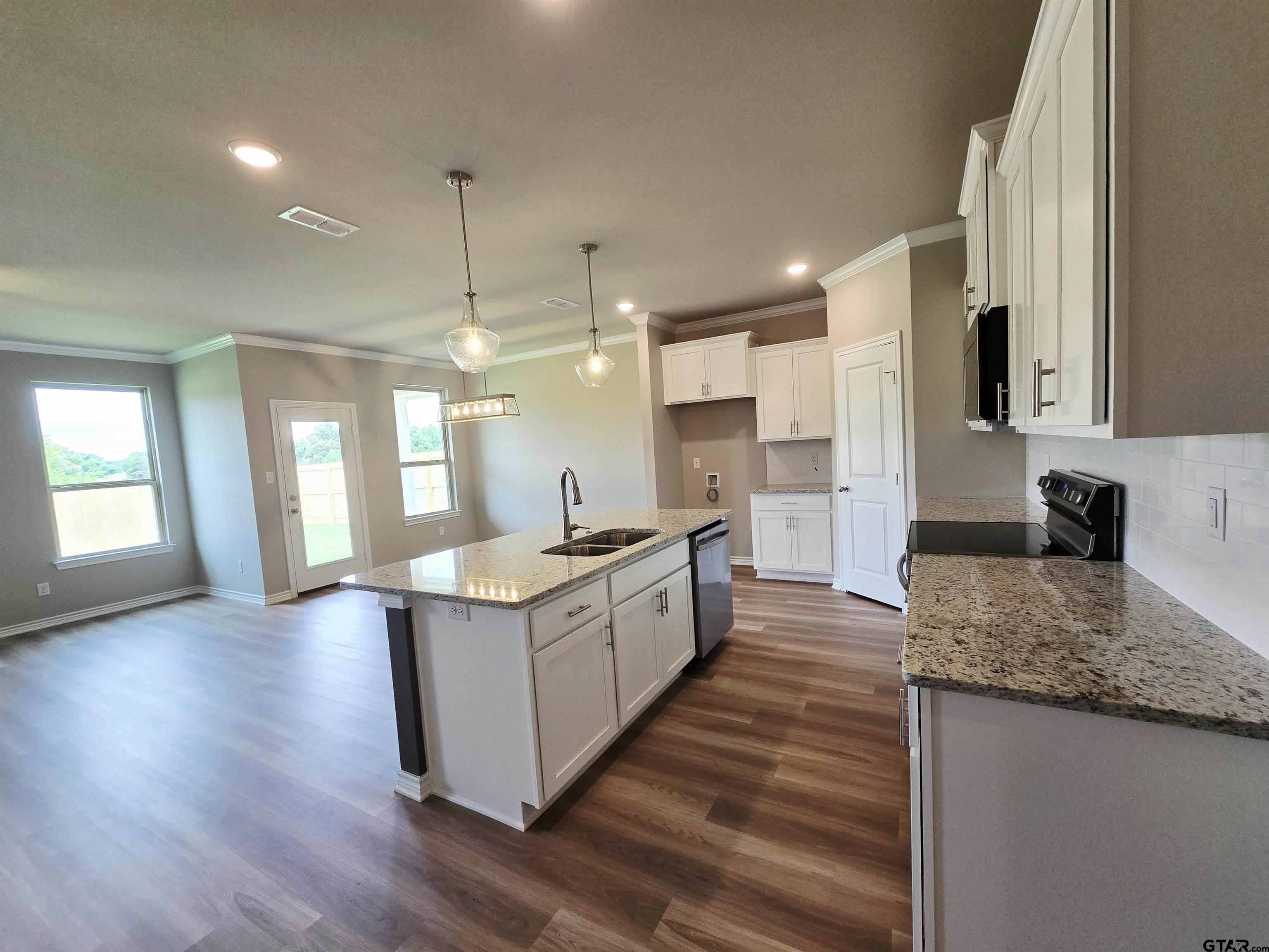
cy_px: 476
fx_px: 477
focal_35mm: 13
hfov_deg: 106.2
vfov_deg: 89.9
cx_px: 634
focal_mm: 2.2
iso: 80
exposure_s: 1/120
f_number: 2.2
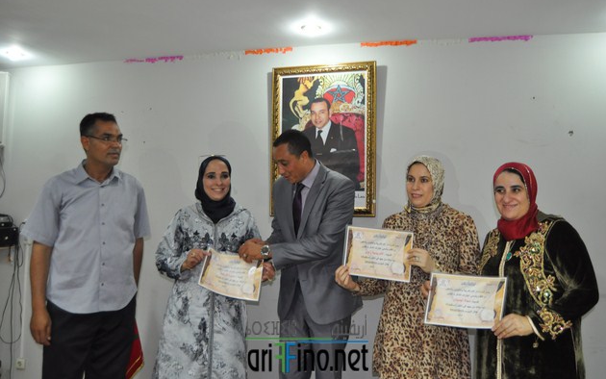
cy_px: 192
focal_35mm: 31
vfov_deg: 40.6
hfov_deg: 61.2
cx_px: 307
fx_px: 512
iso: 800
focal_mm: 20
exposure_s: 1/60
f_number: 3.5
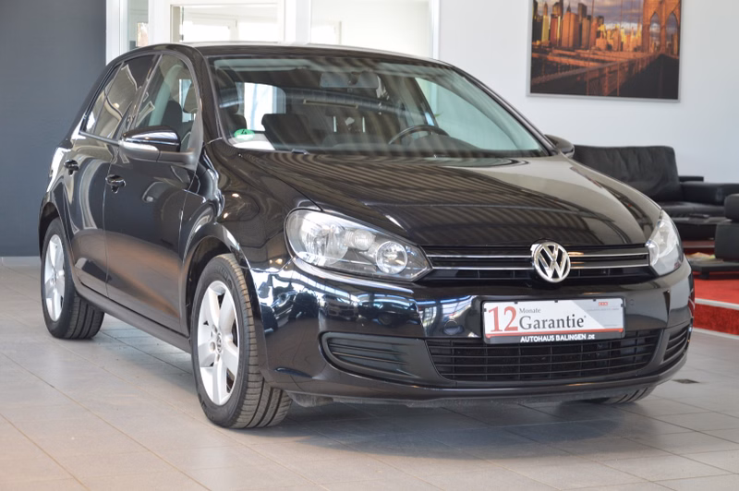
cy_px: 246
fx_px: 1477
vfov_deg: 18.9
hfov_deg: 28.1
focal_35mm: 72
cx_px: 370
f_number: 4.8
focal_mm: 48
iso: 400
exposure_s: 1/30
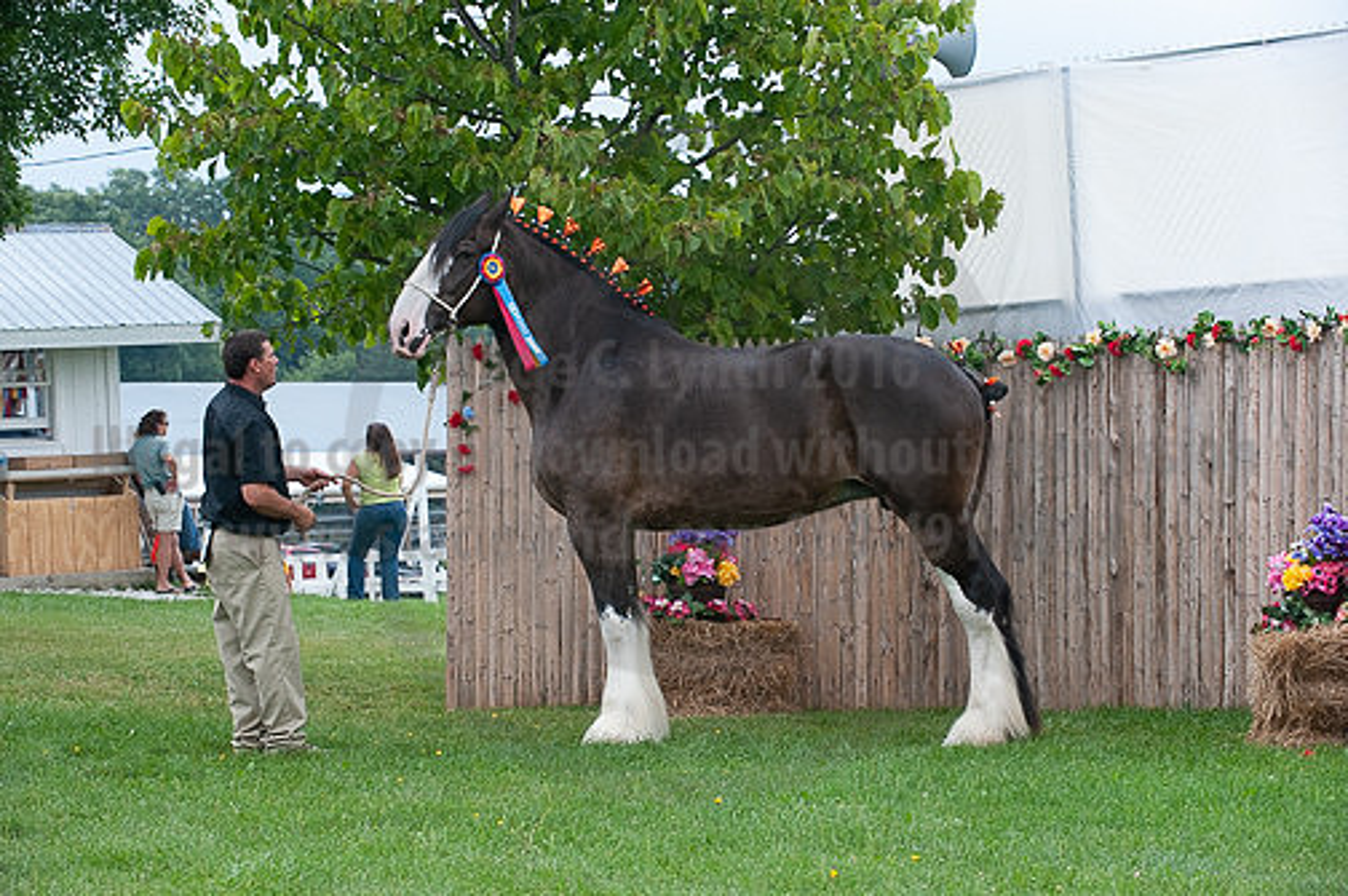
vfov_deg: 11.8
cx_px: 674
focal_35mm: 116
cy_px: 448
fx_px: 4339
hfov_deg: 17.7
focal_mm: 116
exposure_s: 1/1000
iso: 1800
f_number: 5.6
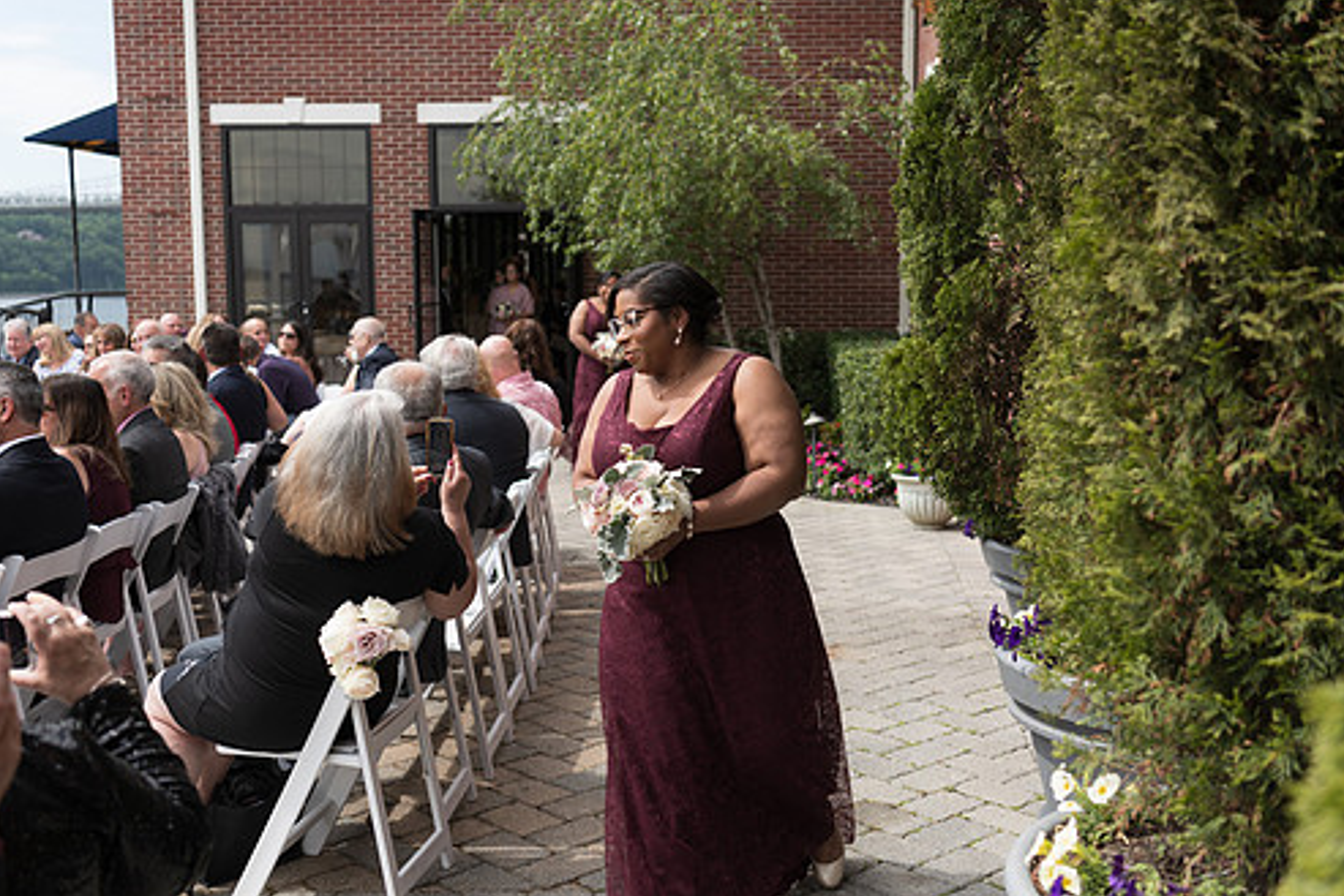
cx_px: 720
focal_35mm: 40
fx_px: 1494
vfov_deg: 33.4
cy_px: 467
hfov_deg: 48.4
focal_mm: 34
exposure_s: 1/640
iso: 64
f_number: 2.8
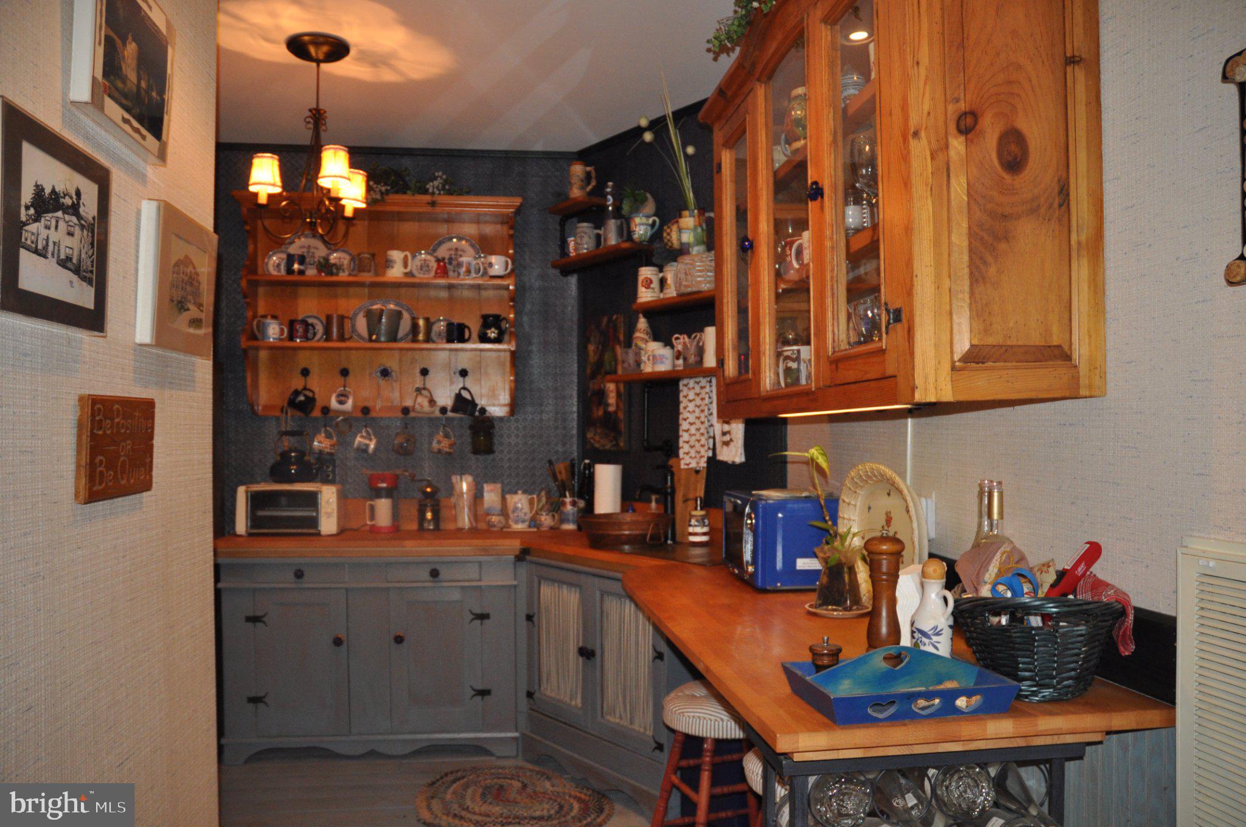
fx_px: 933
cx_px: 623
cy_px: 414
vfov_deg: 47.8
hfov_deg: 67.4
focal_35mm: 27
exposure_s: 1/60
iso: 800
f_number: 3.5
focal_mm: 18
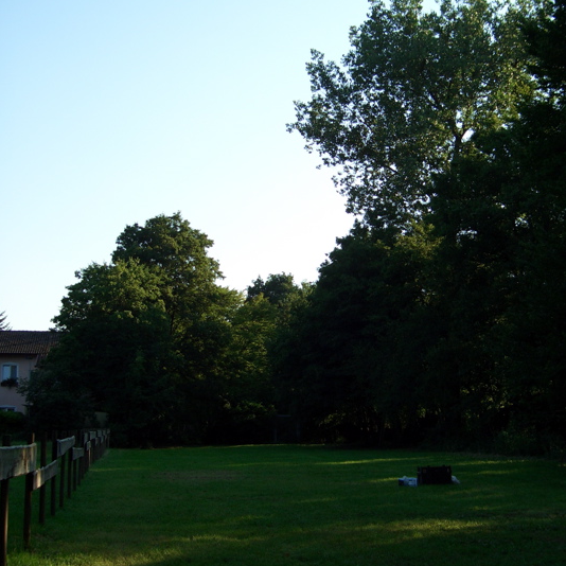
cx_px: 309
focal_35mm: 55
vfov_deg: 31.1
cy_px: 296
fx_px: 1017
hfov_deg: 31.1
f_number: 2.8
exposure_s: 1/500
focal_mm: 8
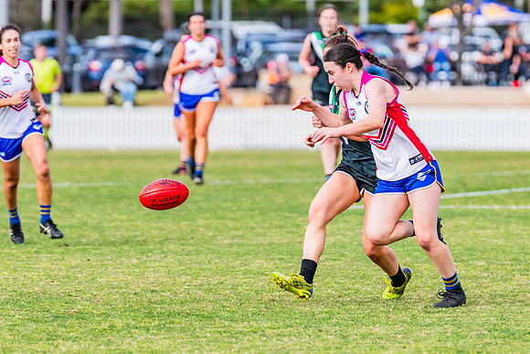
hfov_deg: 5.3
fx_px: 5688
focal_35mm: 386
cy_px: 200
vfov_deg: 3.6
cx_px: 322
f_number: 6.3
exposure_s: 1/1600
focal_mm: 310
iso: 800
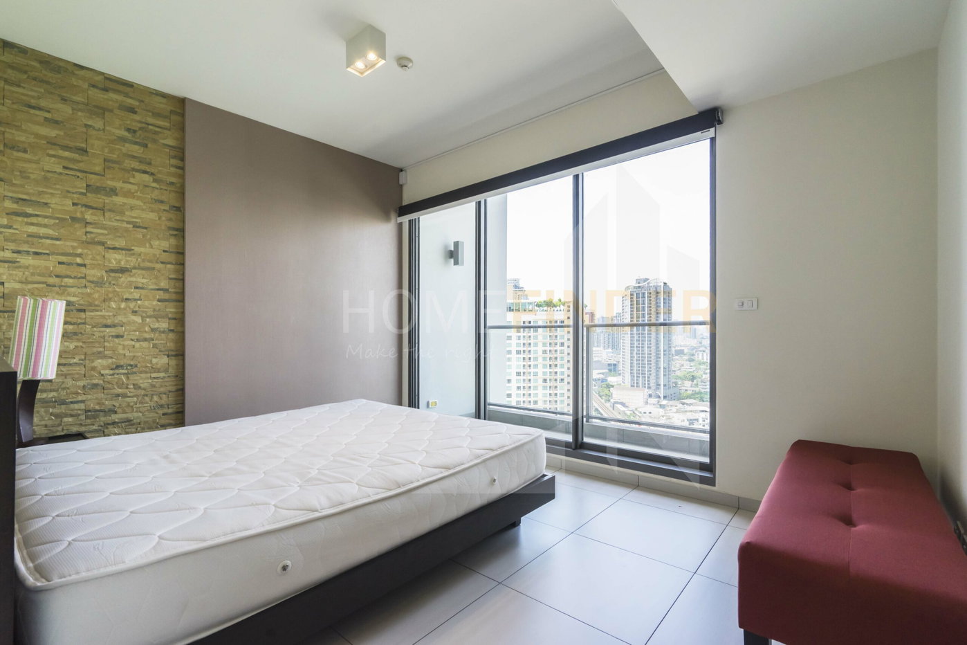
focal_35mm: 16
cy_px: 322
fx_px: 430
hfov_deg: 96.7
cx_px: 484
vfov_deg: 73.7
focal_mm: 16
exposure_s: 1/80
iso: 1000
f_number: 9
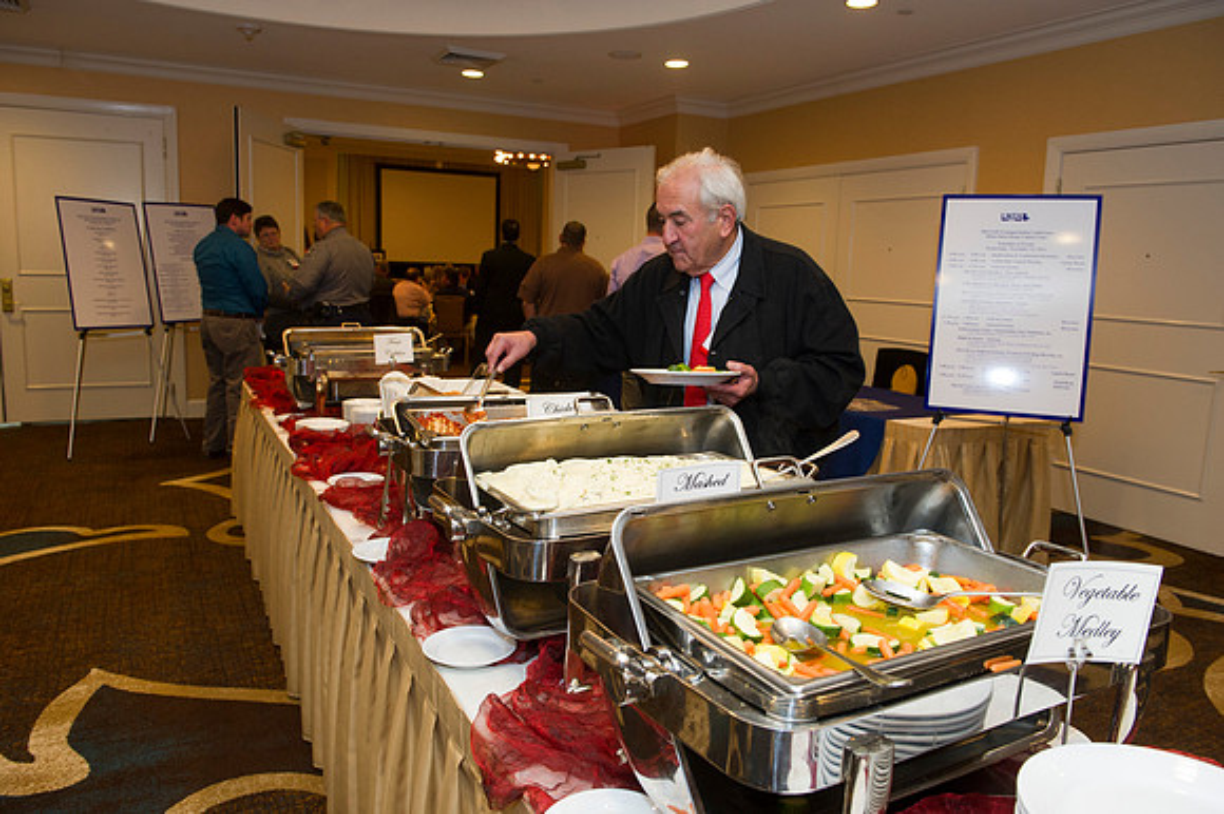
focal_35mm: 27
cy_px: 407
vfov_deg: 47.9
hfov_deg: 67.4
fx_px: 917
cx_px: 612
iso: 1600
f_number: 5.6
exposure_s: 1/60
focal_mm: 27
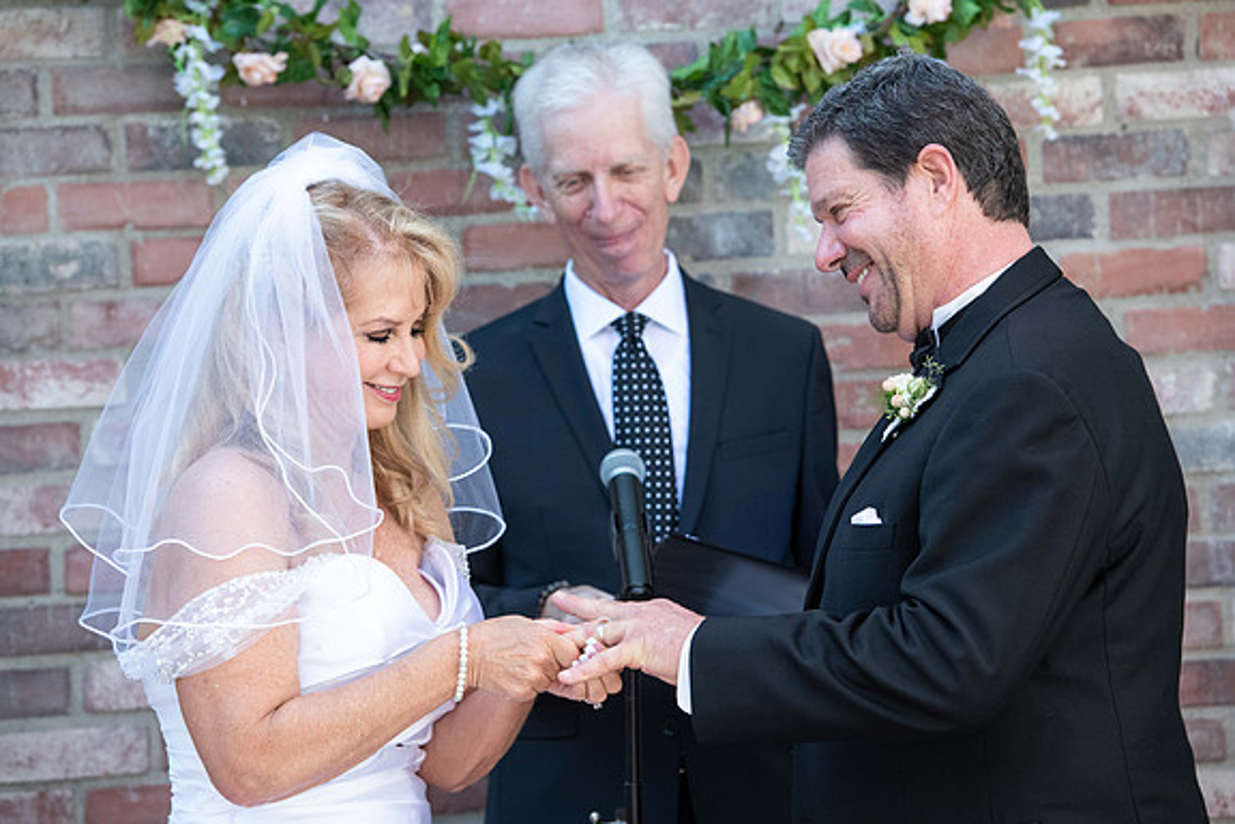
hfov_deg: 15.1
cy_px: 413
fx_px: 4665
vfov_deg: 10.1
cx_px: 615
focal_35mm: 136
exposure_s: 1/640
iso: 1250
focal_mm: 135
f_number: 5
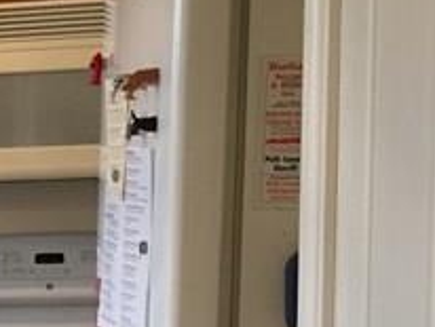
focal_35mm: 144
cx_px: -595
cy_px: 380
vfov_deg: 10.2
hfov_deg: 11.4
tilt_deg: -7.3
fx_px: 1812
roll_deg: +2.2
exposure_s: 1/30
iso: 50
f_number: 2.2
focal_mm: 4.15
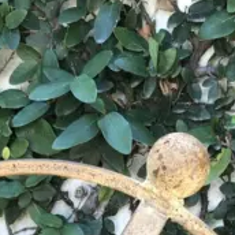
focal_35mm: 115
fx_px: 883
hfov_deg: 15.2
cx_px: 107
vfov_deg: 13.1
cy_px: 475
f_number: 1.8
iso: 25
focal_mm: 3.99
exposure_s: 1/40
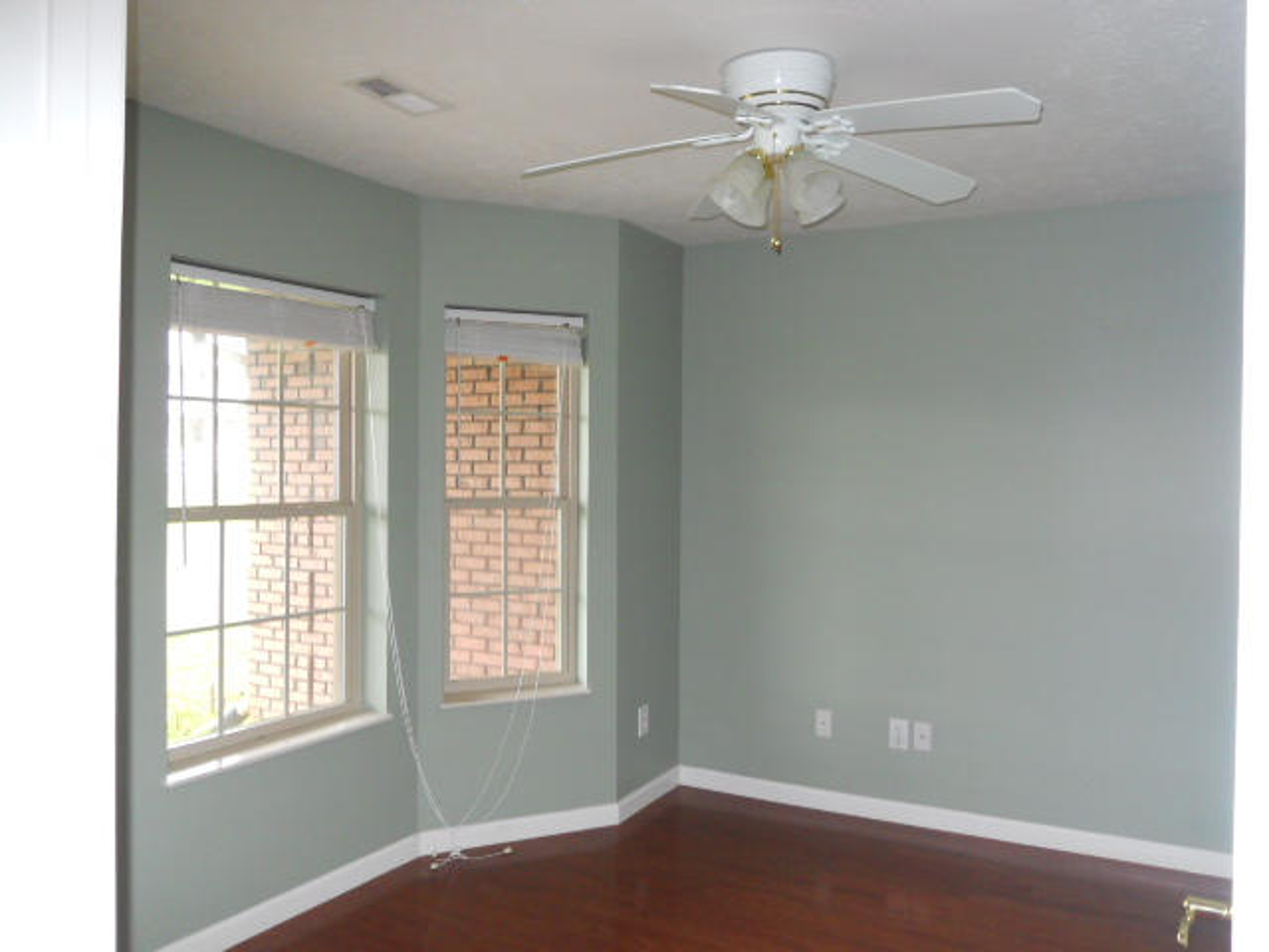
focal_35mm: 28
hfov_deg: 63.4
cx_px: 634
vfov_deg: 49.7
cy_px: 476
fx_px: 1026
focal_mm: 5
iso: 250
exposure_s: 1/25
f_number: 2.7
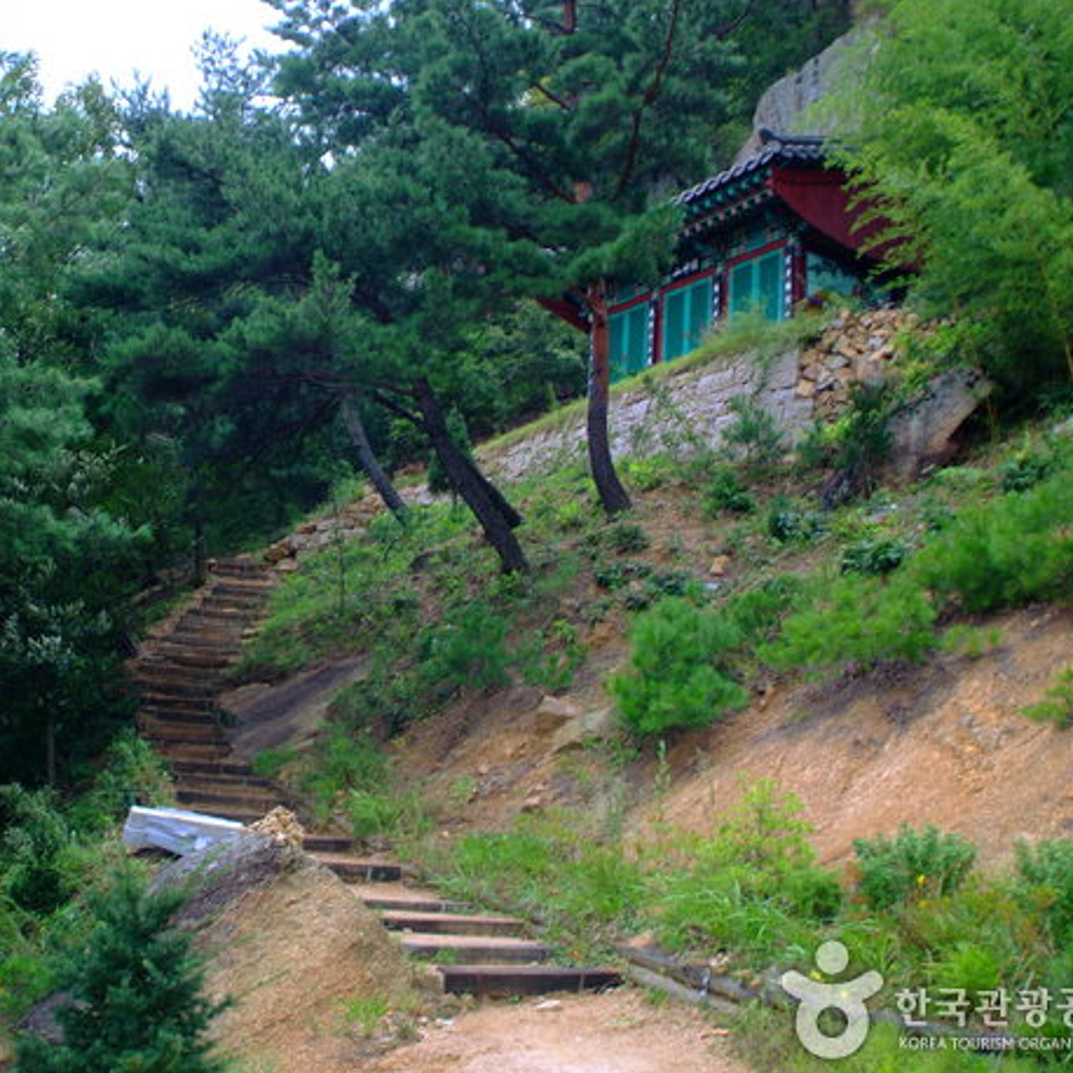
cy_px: 544
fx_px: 1368
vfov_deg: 42.8
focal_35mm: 39
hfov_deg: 42.2
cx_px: 348
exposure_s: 1/10
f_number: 2.8
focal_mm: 20
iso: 100
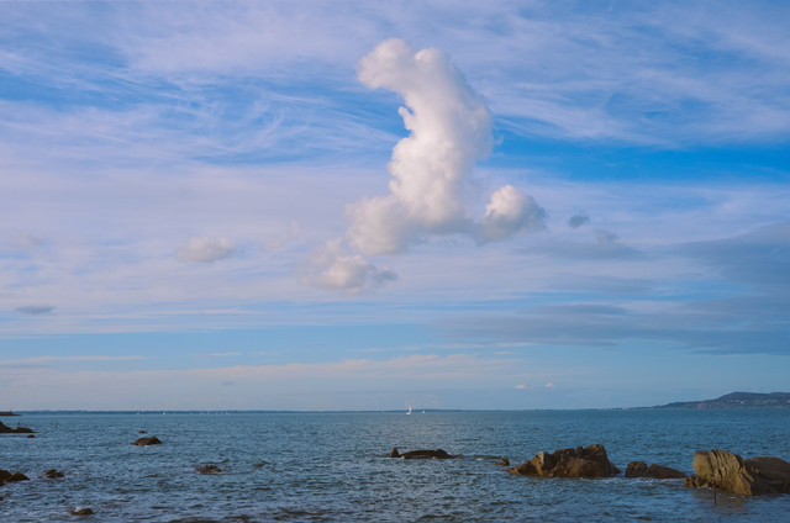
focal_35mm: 41
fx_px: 898
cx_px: 395
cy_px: 262
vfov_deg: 32.5
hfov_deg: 47.5
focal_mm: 27
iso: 200
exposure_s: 1/950
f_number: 6.4
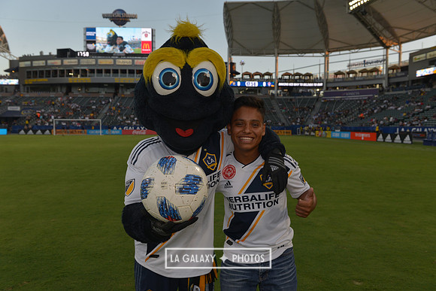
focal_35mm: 29
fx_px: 351
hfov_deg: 63.6
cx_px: 218
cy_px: 146
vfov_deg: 45.0
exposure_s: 1/400
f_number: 6.3
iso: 400
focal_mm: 29
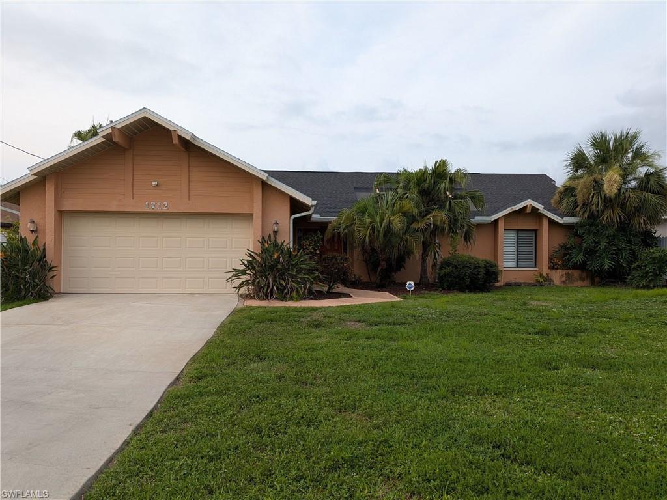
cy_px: 250
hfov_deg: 71.6
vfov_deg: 56.8
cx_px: 334
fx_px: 462
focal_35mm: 24
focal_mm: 4.53
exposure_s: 1/327
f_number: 1.7
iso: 29
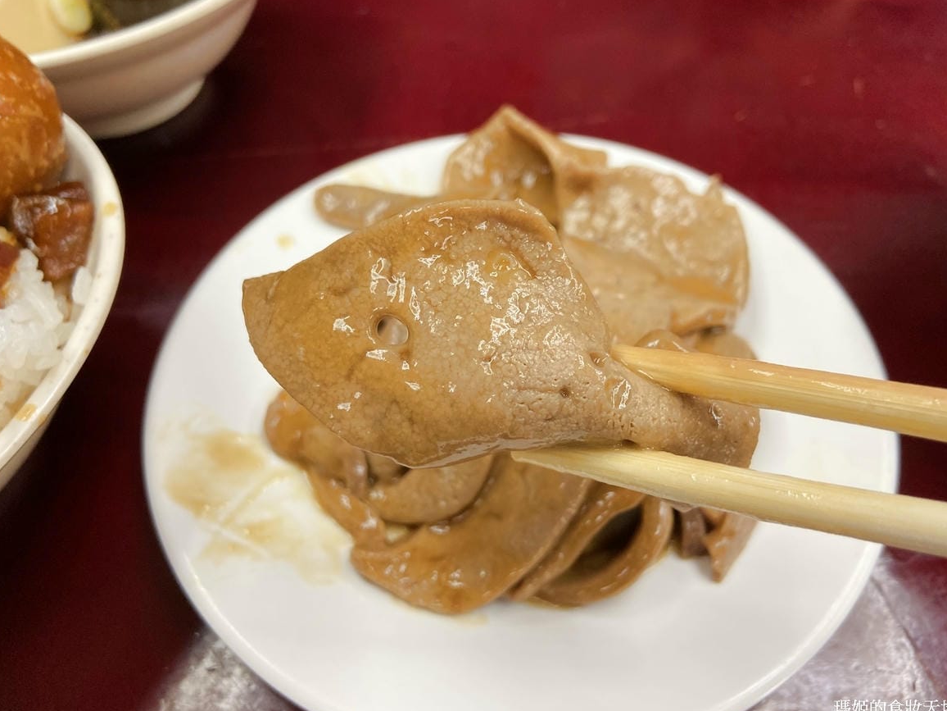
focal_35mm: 27
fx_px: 739
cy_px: 353
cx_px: 483
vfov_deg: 51.4
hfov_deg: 65.3
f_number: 1.8
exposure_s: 1/60
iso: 64
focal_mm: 4.25
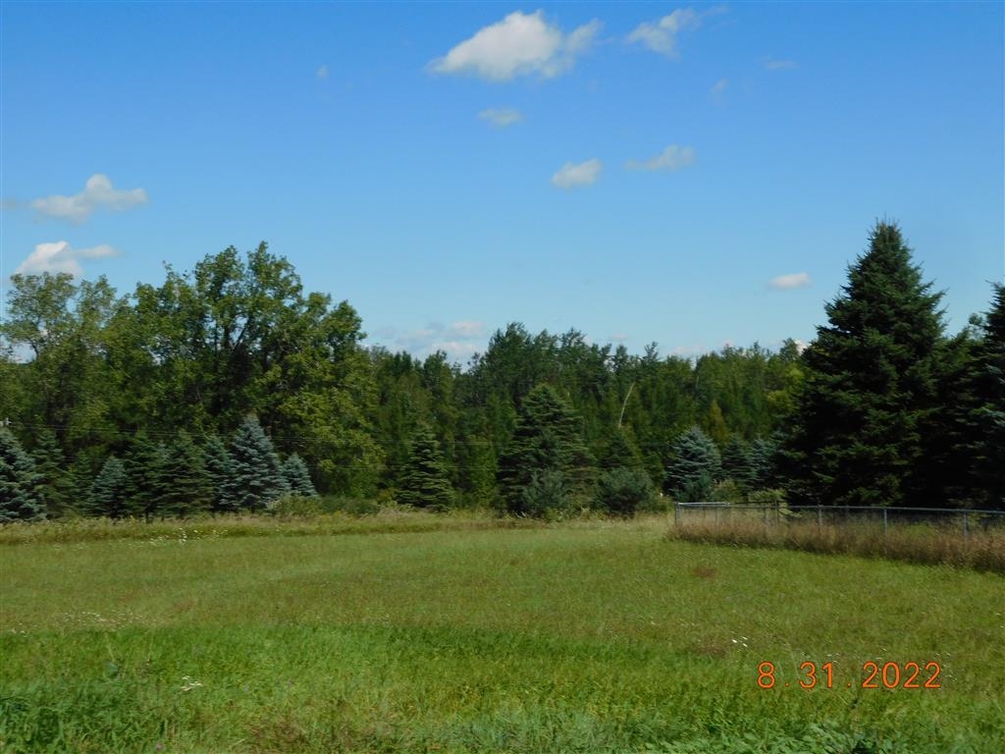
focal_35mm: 51
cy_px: 377
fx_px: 1481
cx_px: 502
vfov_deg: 28.6
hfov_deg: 37.5
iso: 125
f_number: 7.6
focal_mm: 9
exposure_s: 1/400
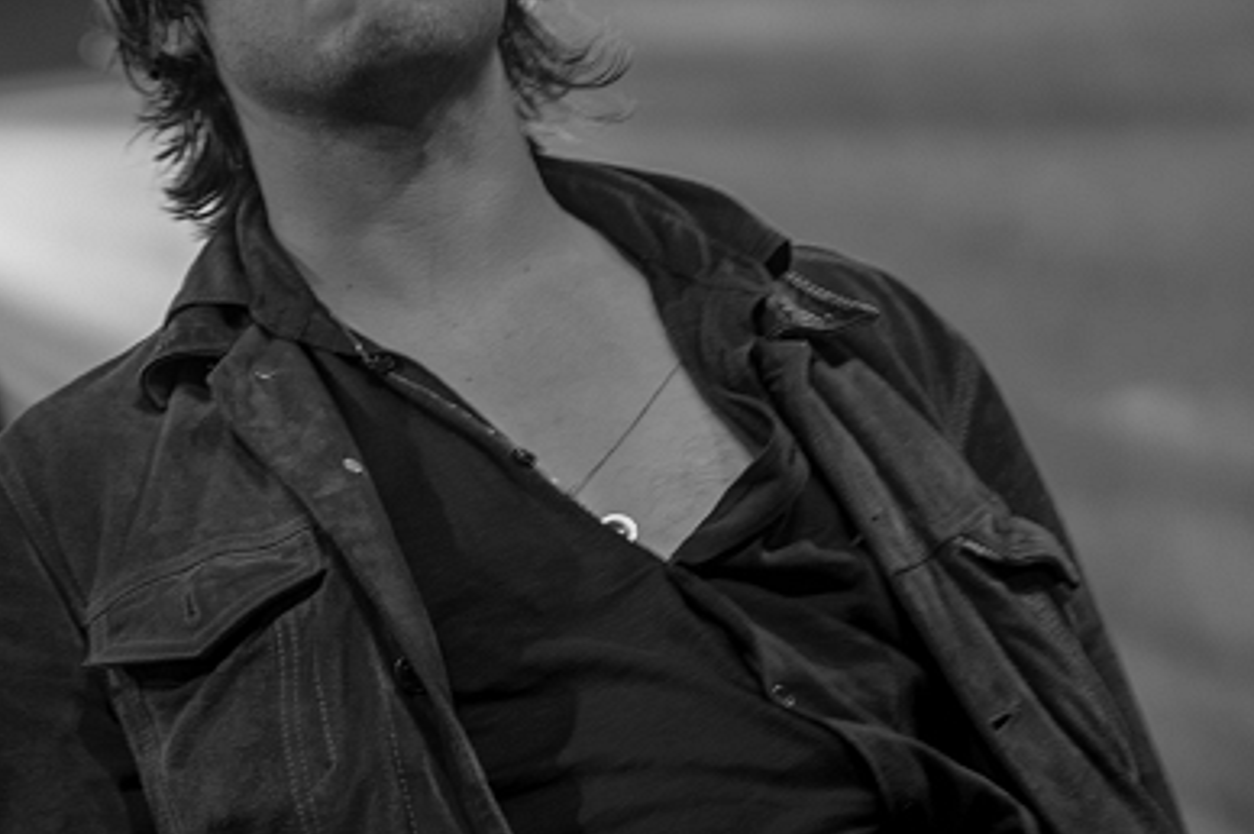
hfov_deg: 10.5
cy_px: 259
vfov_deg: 7.0
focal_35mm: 195
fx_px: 6787
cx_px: 427
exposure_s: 1/100
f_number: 2.8
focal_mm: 70
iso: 200
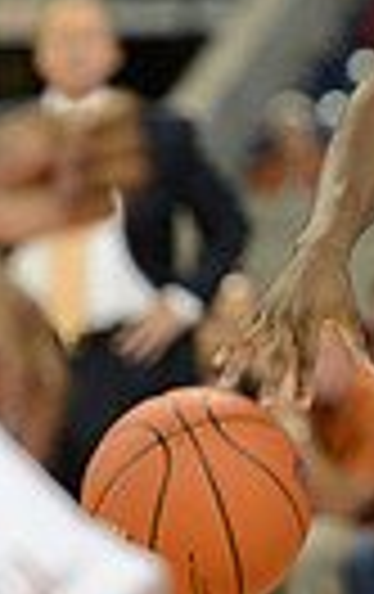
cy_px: 248
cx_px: 527
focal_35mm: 554
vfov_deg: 3.8
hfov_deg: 2.4
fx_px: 8996
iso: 2500
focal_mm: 160
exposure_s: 1/1000
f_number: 2.8
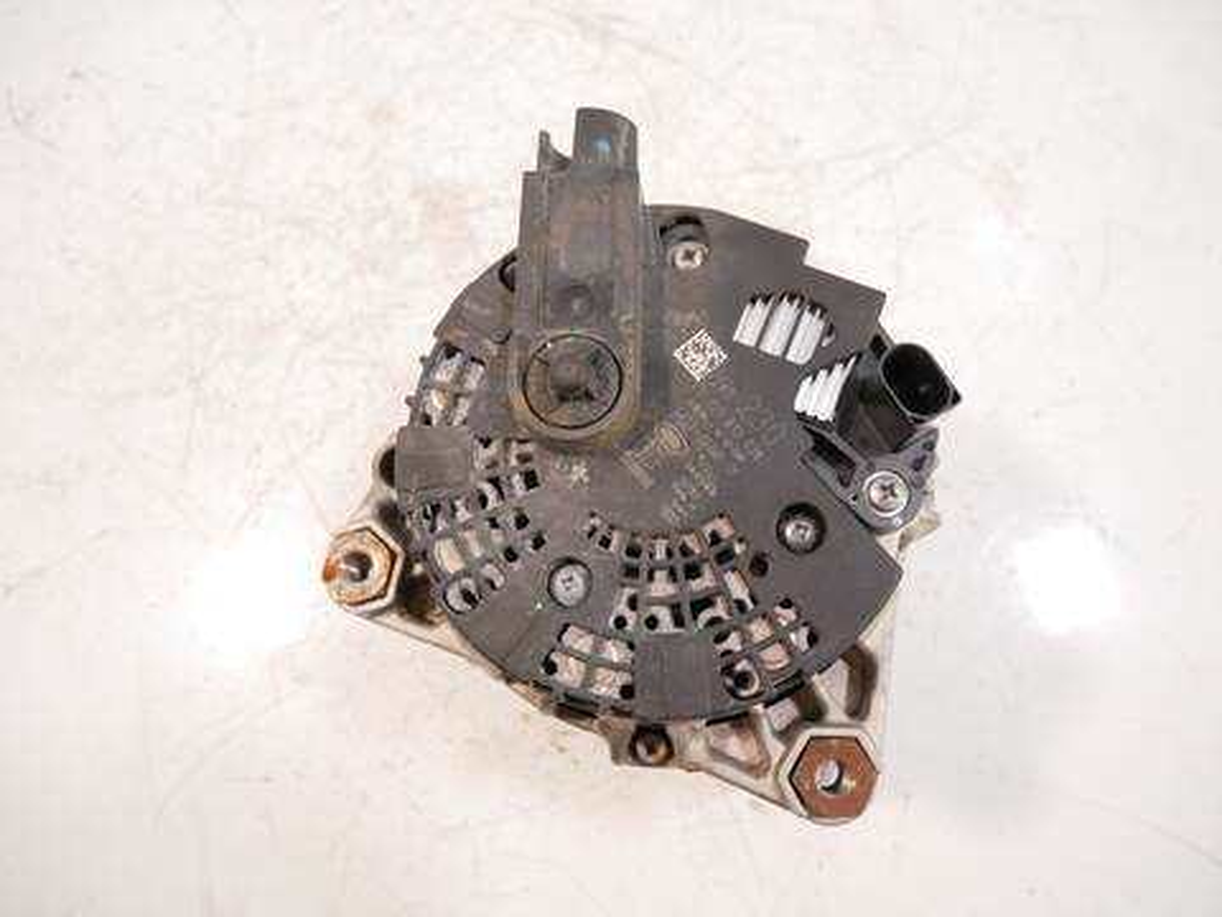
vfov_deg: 56.8
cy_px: 458
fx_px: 847
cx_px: 611
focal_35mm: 24
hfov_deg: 71.6
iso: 800
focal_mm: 12
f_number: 3.5
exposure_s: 1/60
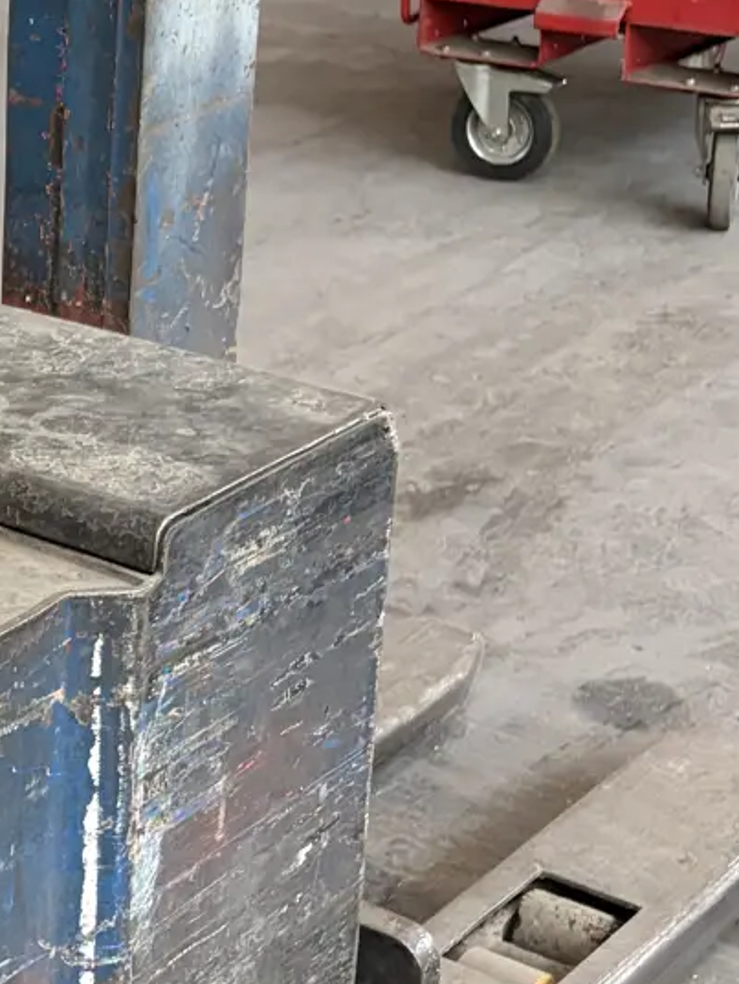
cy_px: 381
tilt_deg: -19.9
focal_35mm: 93
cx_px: -292
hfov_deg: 15.0
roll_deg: +1.7
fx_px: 2646
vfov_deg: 21.0
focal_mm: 5.96
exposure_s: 1/60
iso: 250
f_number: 1.6
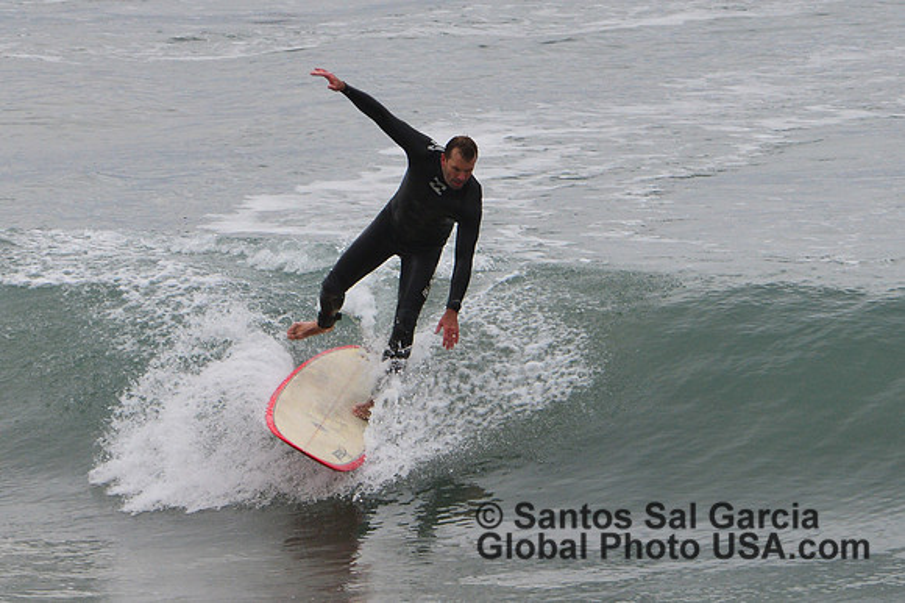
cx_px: 452
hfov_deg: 3.8
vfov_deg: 2.5
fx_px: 13818
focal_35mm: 550
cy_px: 302
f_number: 13
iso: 1000
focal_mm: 550
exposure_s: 1/500
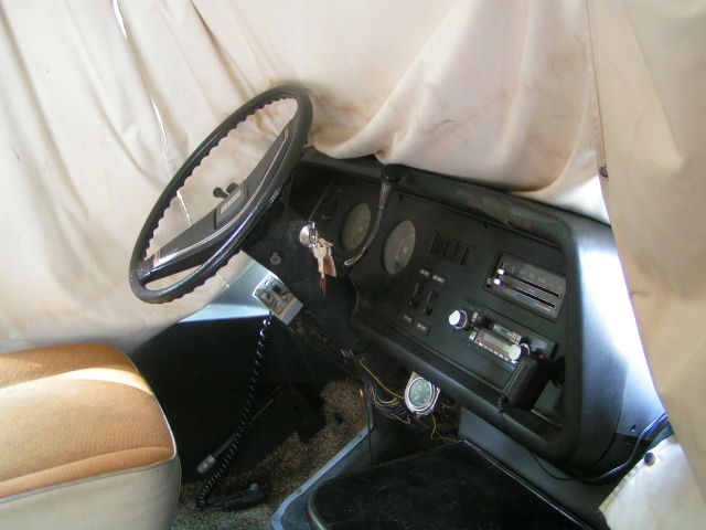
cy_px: 265
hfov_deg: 49.0
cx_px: 353
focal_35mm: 38
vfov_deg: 37.7
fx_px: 775
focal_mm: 5.8
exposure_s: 1/13
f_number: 2.8
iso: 200
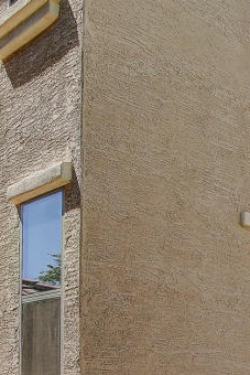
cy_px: 389
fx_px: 458
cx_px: 541
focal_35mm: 44
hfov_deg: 17.3
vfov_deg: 38.5
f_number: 13
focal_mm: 13
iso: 160
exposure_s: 1/100
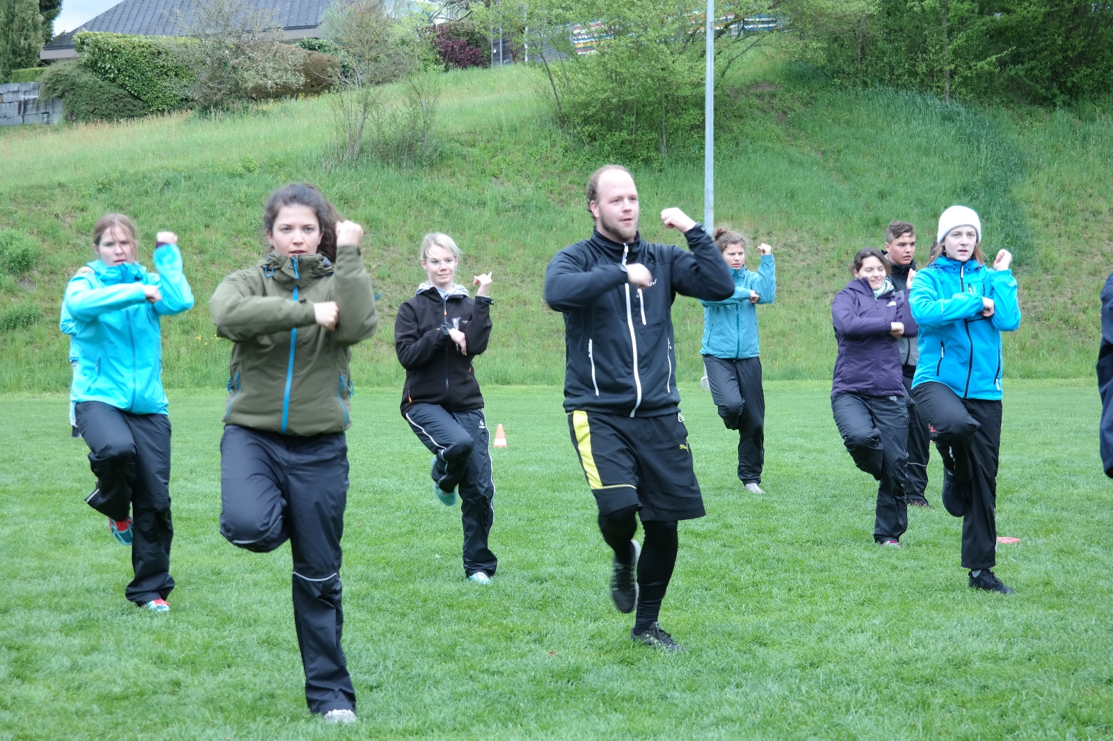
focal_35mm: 84
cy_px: 370
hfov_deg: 24.2
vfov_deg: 16.3
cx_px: 556
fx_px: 2596
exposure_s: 1/80
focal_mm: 55
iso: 200
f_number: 6.3
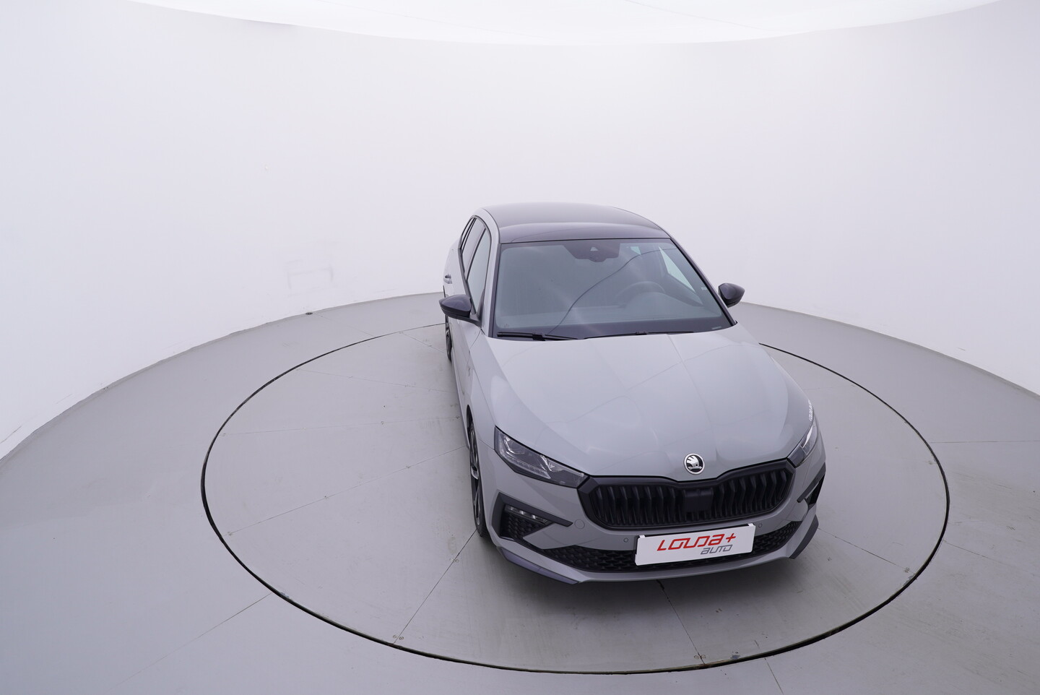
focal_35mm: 22
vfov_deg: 56.2
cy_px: 348
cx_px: 520
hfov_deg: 77.3
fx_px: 650
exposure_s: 1/80
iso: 200
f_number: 5
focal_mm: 15
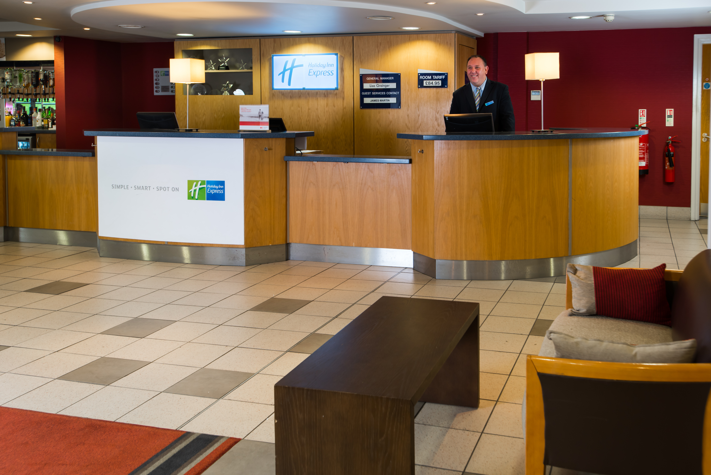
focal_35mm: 35
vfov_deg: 37.9
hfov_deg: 54.4
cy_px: 238
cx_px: 356
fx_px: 691
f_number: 10
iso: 250
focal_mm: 35
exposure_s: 1/4
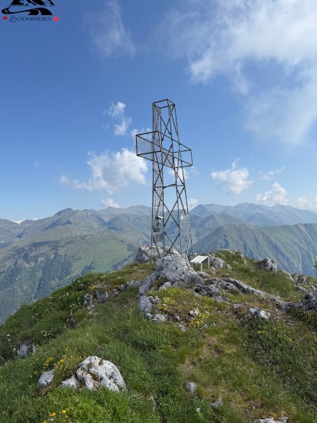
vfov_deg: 67.3
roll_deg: +3.4
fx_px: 318
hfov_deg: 53.0
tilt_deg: +3.0
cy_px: 212
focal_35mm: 26
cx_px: 167
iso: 80
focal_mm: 6.76
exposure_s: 1/4975
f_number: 1.78
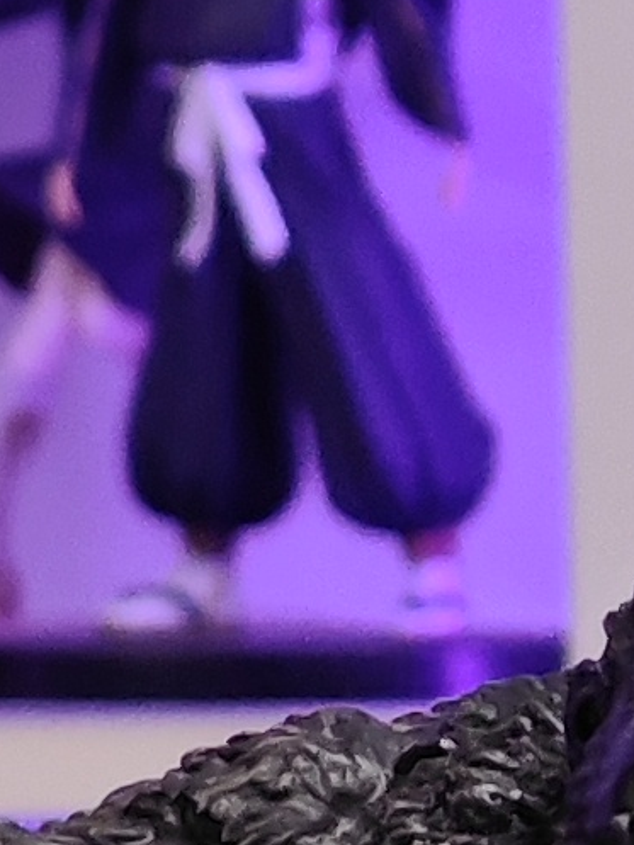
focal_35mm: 525
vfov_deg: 3.8
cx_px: 928
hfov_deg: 2.8
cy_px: 1209
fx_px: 12815
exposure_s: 1/15.4
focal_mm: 7.48
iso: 400
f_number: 2.4
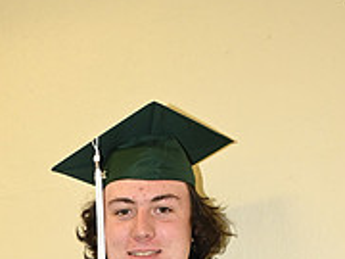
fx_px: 927
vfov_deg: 13.4
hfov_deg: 20.8
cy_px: 533
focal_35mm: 93
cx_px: 61
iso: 1600
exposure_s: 1/60
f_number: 5.6
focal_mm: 30
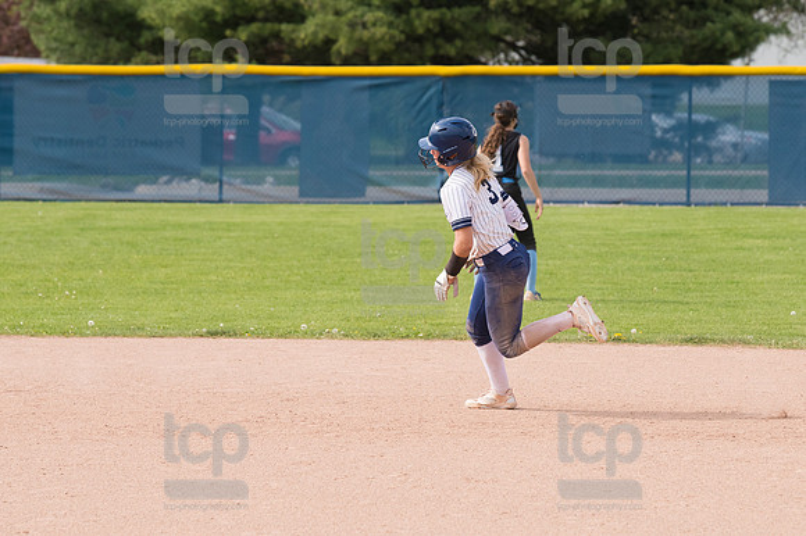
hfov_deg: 8.3
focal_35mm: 247
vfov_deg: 5.6
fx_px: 5527
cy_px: 268
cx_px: 403
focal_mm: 165
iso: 400
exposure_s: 1/1600
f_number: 5.6
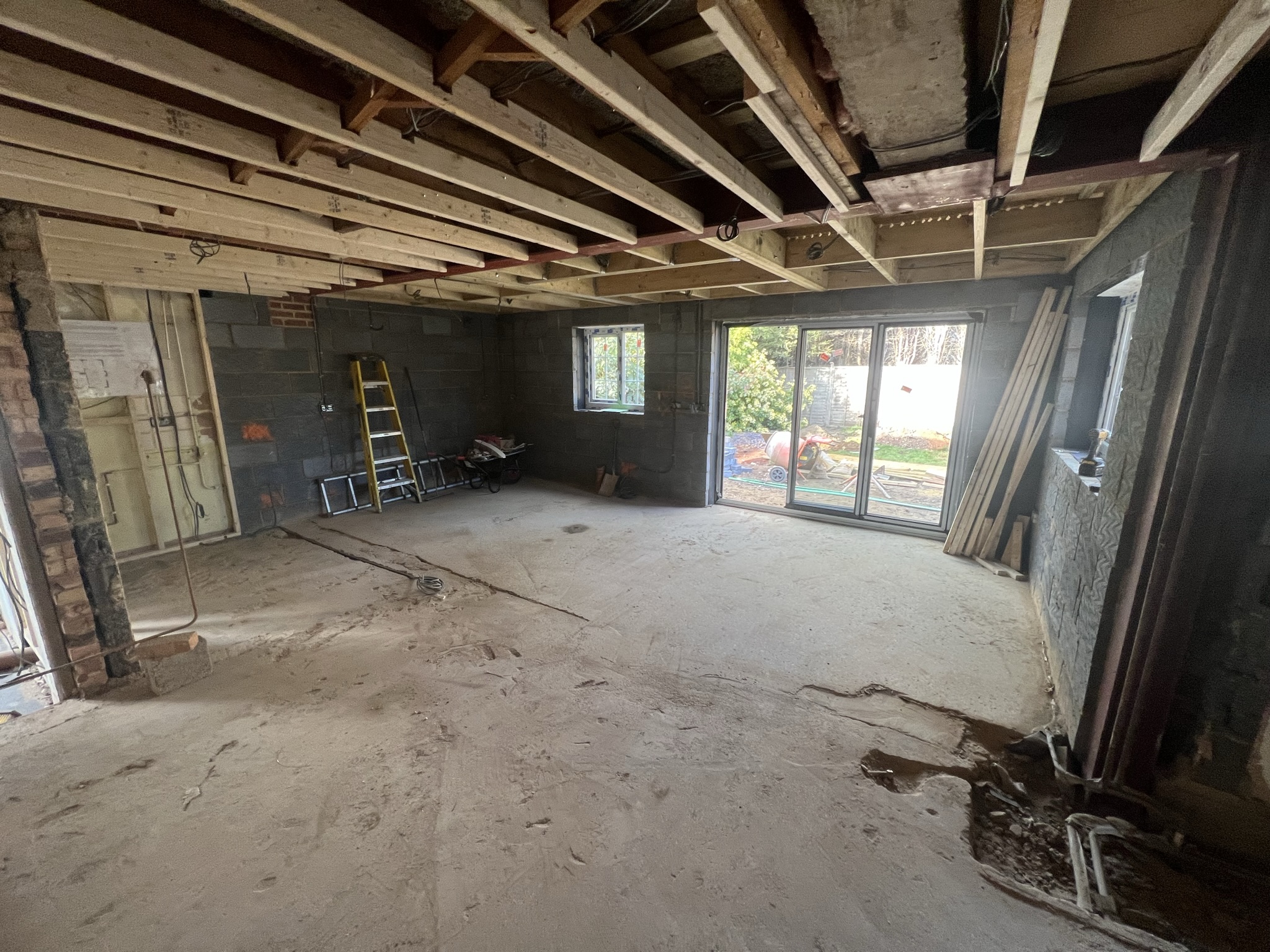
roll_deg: -0.7
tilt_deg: -11.8
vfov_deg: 89.9
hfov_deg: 106.2
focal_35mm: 13
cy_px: 476
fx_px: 477
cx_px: 635
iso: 125
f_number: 1.8
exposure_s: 1/99
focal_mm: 1.57
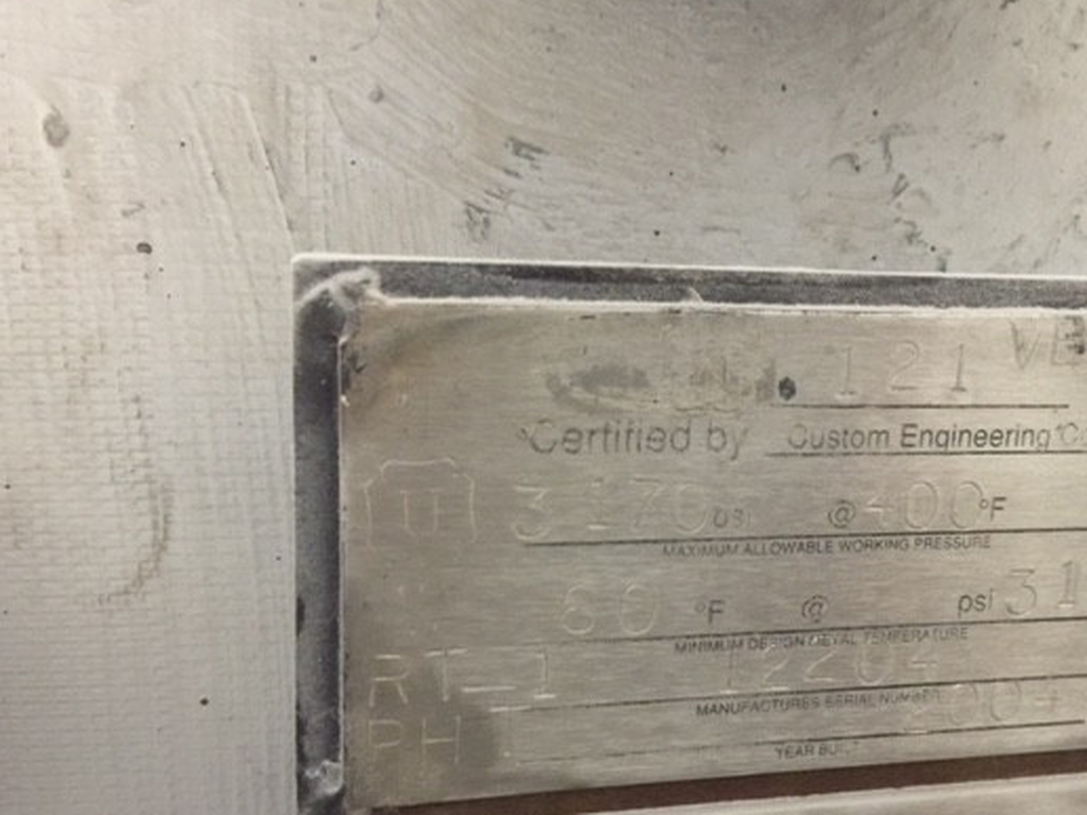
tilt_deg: -10.2
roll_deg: -1.4
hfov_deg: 51.0
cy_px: 442
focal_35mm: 36
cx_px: 653
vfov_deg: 39.6
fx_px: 1130
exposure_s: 1/4
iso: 80
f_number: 2.2
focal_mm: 4.15
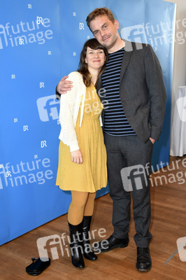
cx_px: 93
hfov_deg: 28.0
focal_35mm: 48
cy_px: 140
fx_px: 373
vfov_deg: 41.1
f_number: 4.5
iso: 1000
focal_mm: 32
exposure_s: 1/125
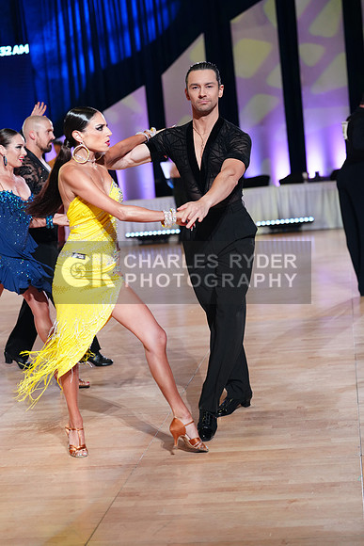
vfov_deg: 28.8
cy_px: 273
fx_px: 1061
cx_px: 182
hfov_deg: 19.5
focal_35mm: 70
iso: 2000
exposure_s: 1/400
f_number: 2.8
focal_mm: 70
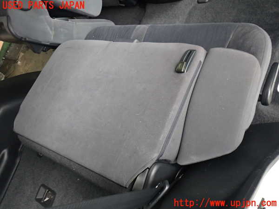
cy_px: 104
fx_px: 242
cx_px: 140
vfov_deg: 46.8
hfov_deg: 60.0
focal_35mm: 30
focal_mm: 5.4
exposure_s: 1/30
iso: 250
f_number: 2.3
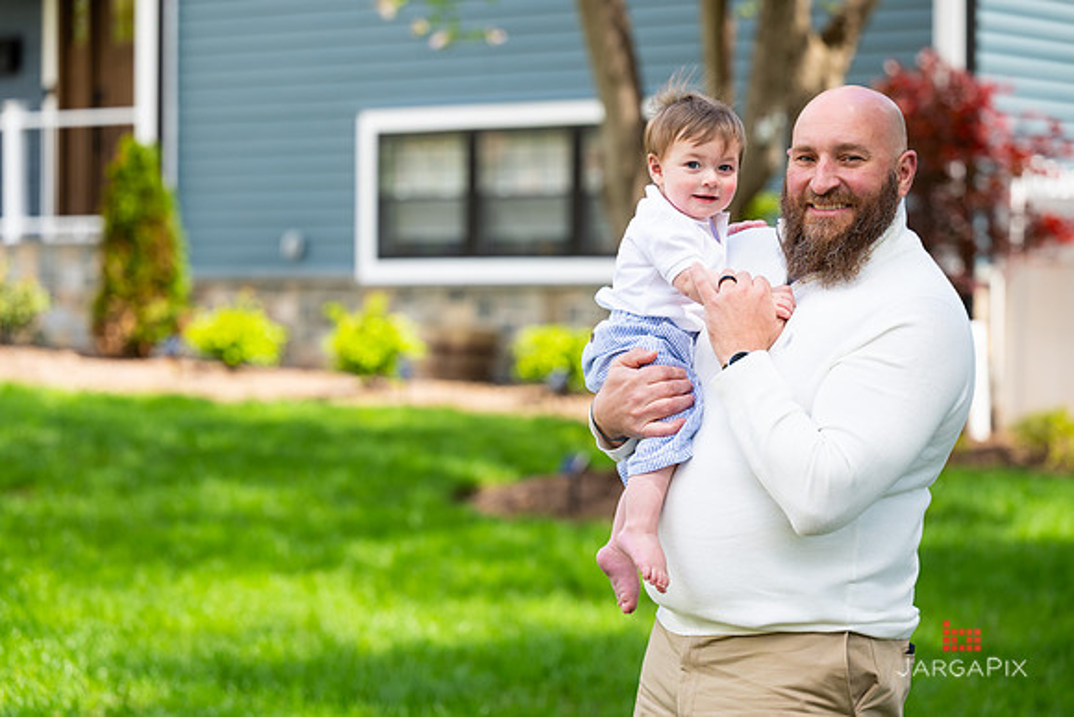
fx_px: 3254
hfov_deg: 18.7
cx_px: 536
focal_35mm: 109
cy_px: 358
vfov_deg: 12.6
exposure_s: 1/640
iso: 200
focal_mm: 103
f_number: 3.2
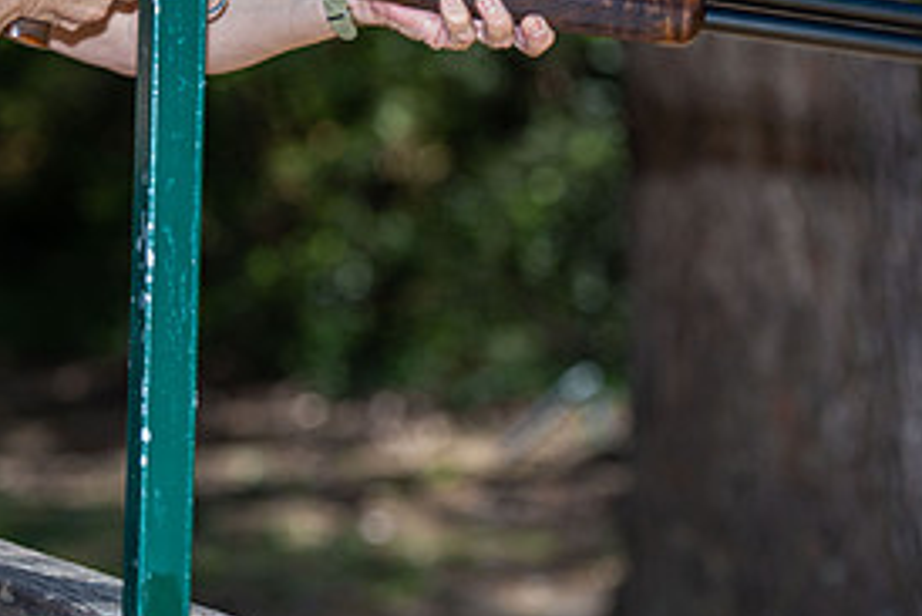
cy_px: 101
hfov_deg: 9.3
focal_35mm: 222
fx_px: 5688
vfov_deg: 6.2
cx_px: 538
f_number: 2.8
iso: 50
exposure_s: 1/200
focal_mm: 105
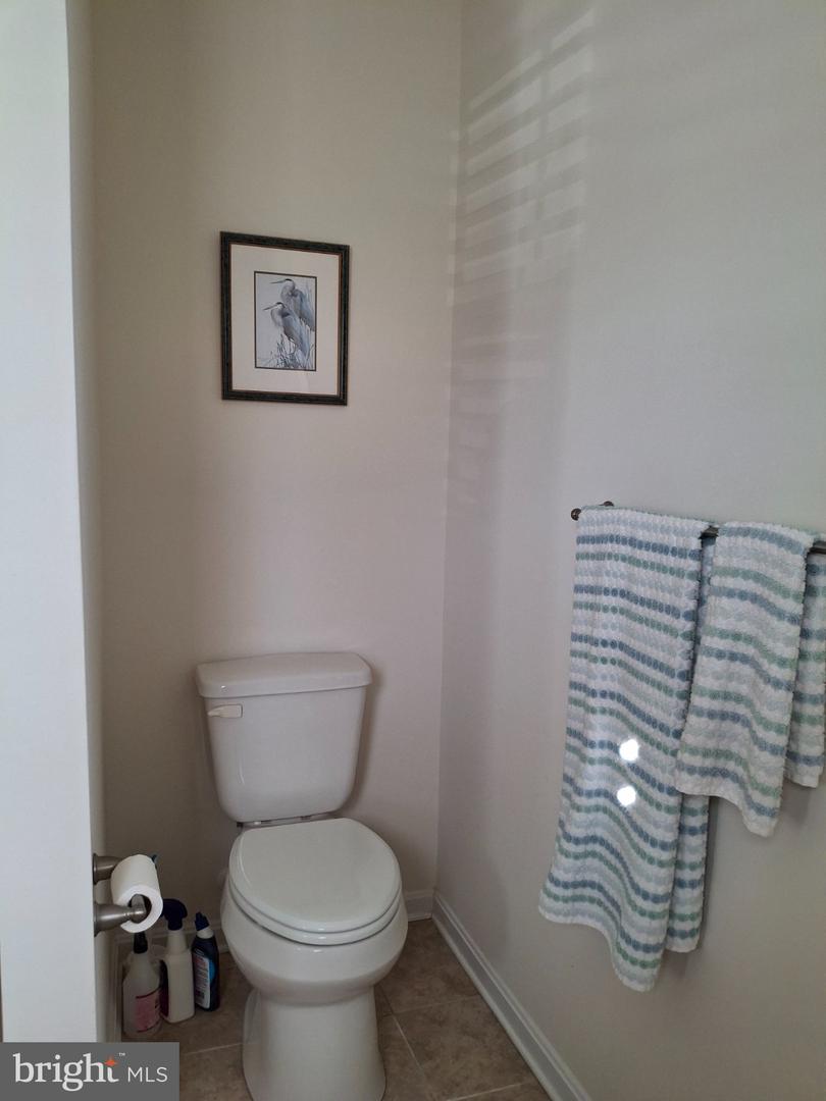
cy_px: 550
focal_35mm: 25
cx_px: 413
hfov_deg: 54.9
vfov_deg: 69.4
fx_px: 795
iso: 125
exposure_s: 1/120
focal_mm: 4.69
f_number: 1.8
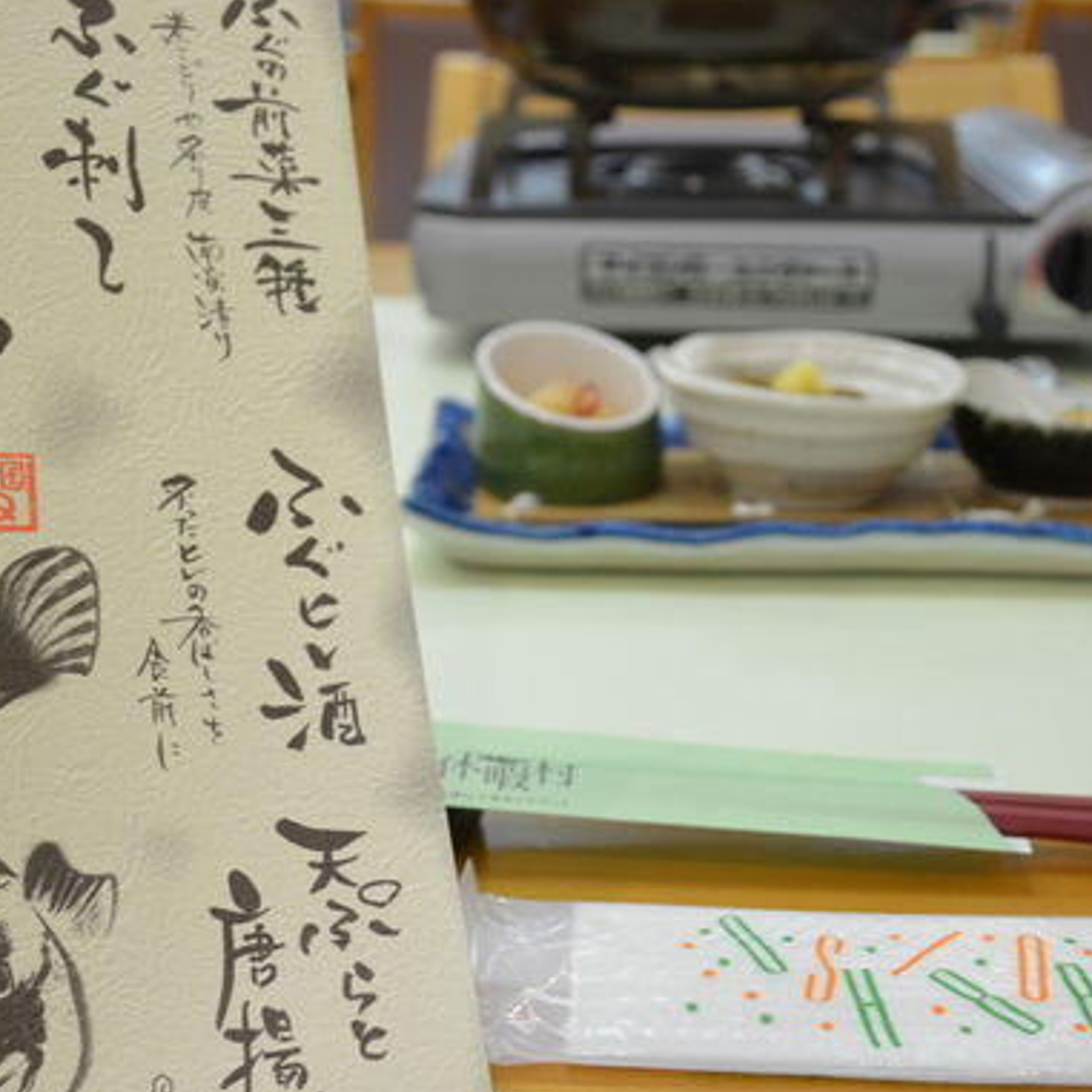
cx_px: 443
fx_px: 1749
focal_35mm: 49
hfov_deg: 34.6
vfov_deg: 34.7
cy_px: 533
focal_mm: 18
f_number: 4
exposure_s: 1/60
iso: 640
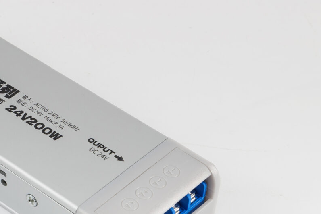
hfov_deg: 14.9
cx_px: 4
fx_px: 1204
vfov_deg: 10.2
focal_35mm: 135
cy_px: 128
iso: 100
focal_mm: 42
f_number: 11
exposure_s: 1/400
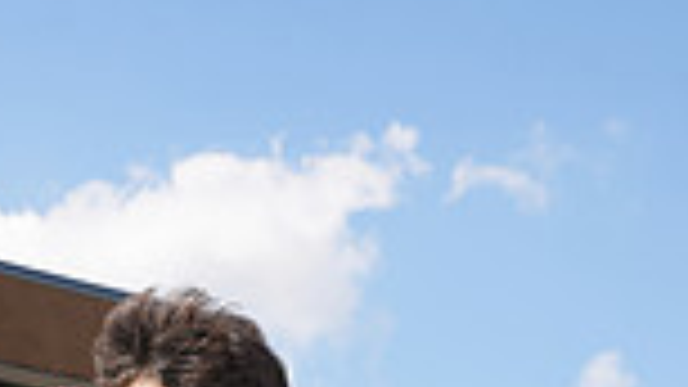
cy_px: 940
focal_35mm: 163
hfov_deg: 13.2
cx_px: 175
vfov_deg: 7.0
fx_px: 2973
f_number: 8
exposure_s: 1/200
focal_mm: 53
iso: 100
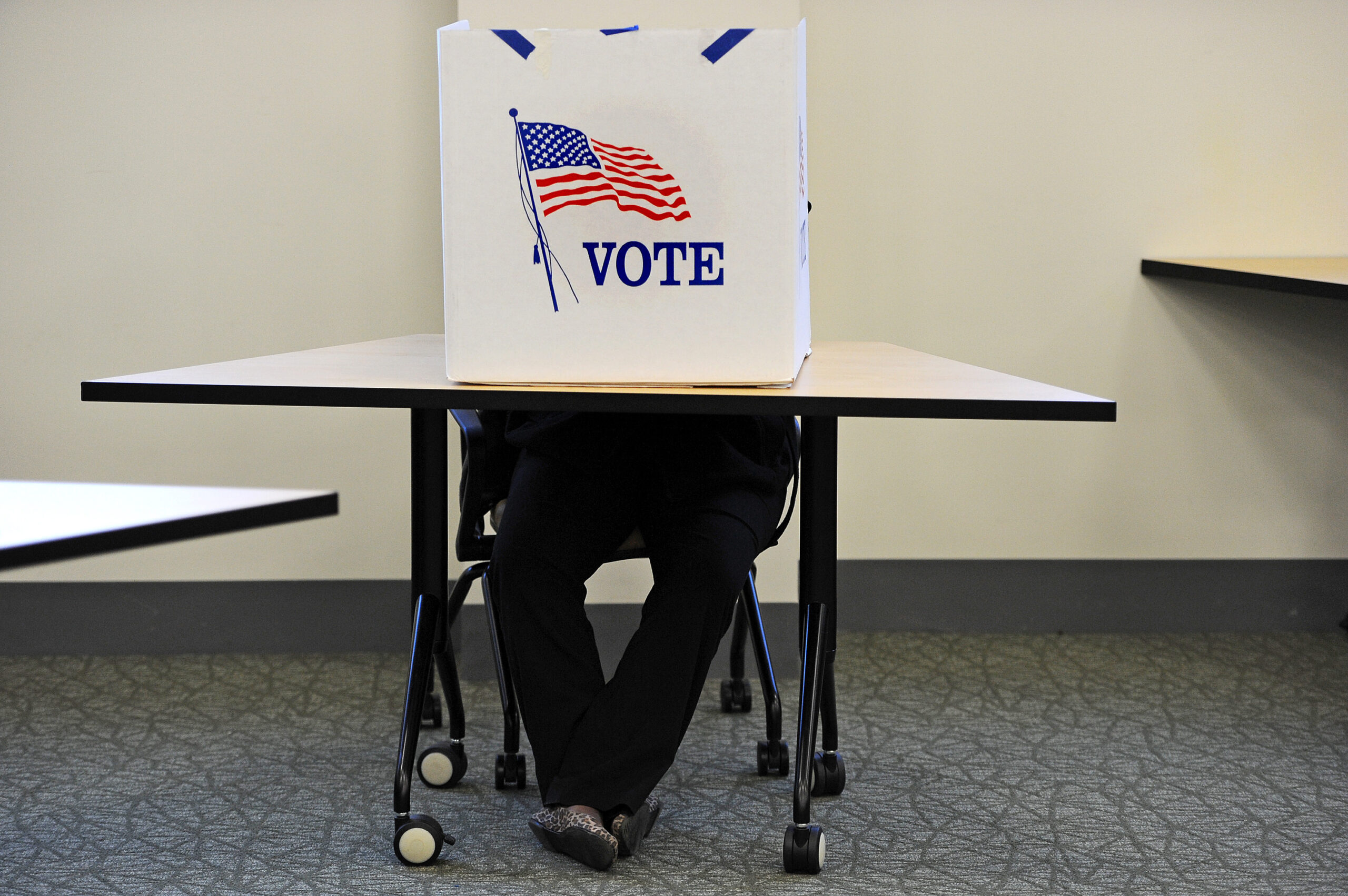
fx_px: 4116
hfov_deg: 18.6
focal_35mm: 110
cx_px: 674
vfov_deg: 12.4
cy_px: 448
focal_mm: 110
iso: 1600
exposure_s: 1/400
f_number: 3.2
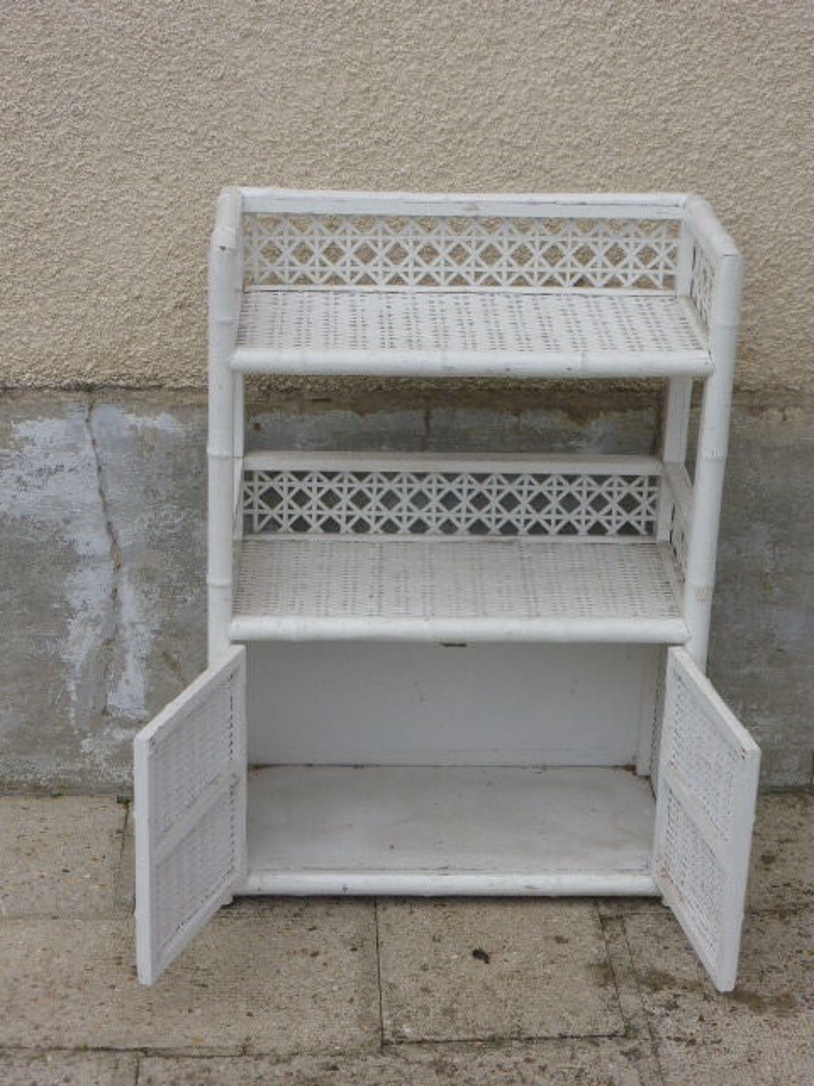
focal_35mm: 74
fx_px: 2320
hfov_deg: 19.9
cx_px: 407
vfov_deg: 26.3
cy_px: 543
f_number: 5
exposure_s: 1/160
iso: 100
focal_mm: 12.5
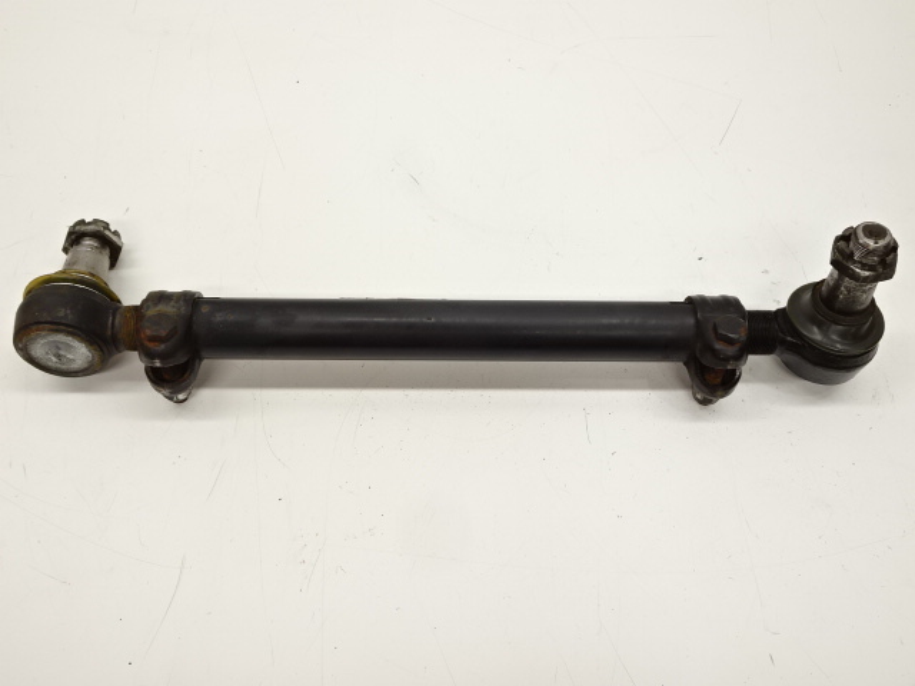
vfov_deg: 41.8
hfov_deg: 54.0
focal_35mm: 34
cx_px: 458
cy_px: 343
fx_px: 899
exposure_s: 1/40
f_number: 4
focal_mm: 5.79
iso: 100
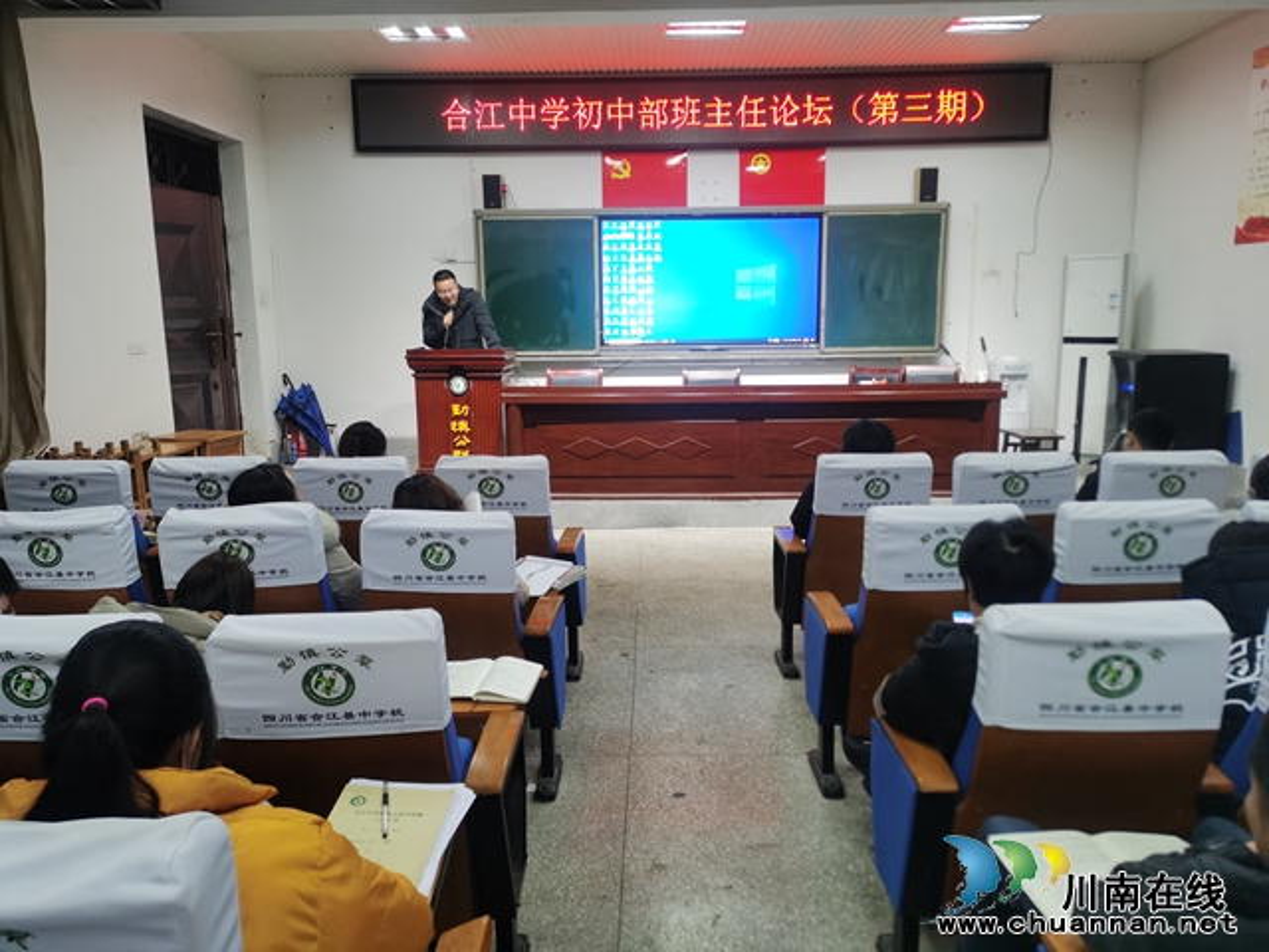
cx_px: 634
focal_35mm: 27
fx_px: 990
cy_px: 476
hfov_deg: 65.3
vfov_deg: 51.4
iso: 250
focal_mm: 5.58
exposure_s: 1/50
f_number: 1.8
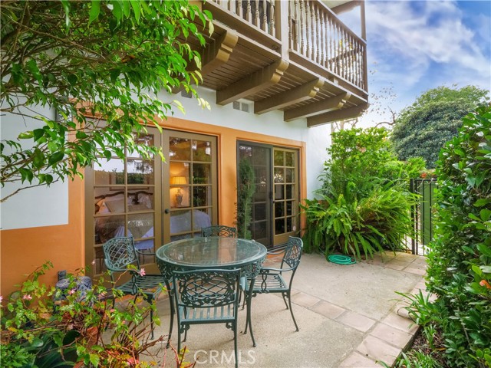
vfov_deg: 78.1
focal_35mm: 16
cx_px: 246
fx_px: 227
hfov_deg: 94.5
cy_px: 184
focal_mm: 8
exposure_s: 1/50
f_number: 10
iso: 1000
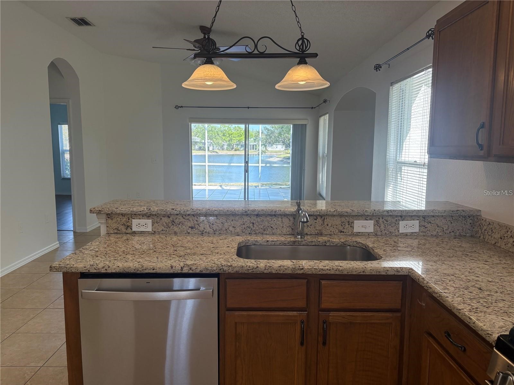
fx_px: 386
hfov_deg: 67.3
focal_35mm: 26
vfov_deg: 53.1
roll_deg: -0.3
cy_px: 192
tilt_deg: -7.1
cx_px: 257
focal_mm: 5.96
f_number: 1.6
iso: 80
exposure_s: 1/240
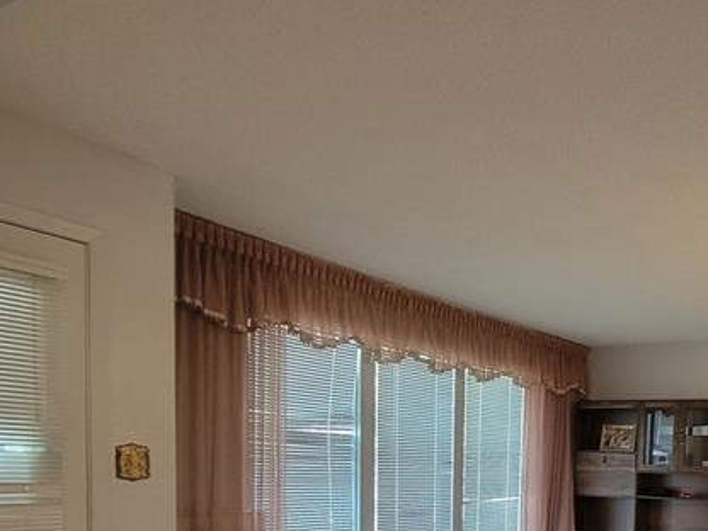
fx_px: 654
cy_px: 512
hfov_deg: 51.4
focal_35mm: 32
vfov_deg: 39.7
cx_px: 613
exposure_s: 1/30
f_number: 2.2
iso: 320
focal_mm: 2.2
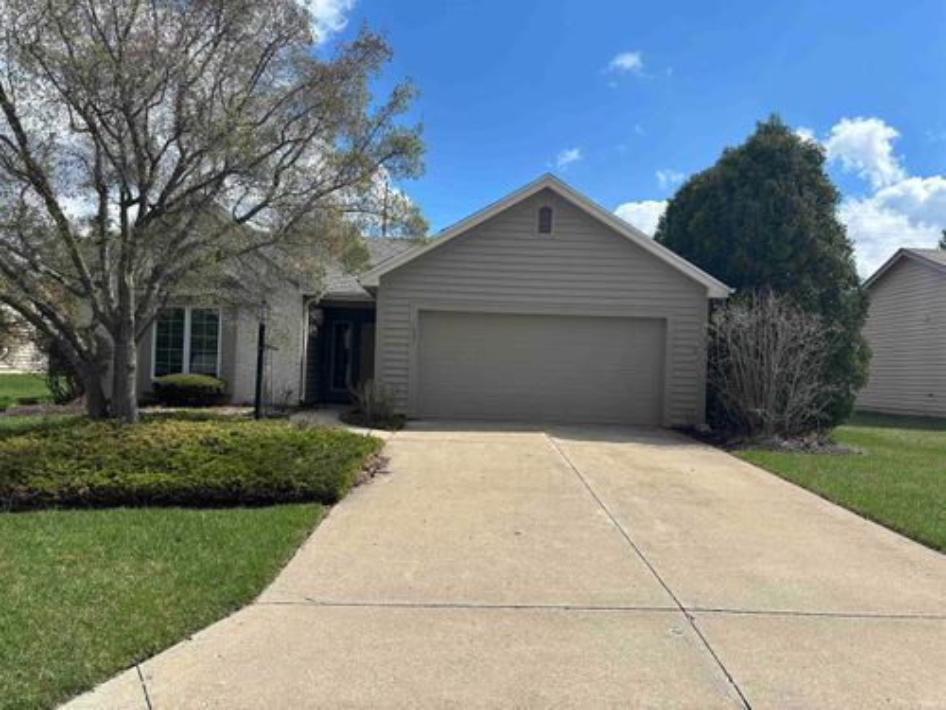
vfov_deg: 53.1
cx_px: 473
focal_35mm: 26
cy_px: 355
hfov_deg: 67.3
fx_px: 711
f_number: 1.6
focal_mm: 5.96
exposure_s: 1/4425
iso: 50
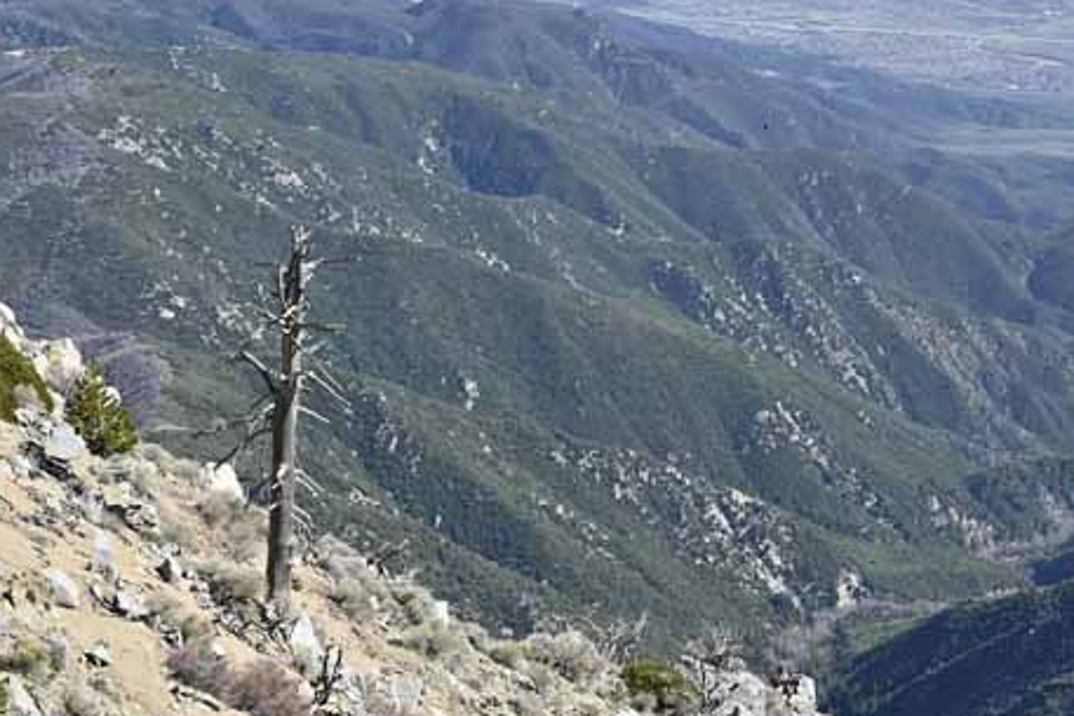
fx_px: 2298
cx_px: 799
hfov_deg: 26.0
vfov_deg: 17.7
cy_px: 324
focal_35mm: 77
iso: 100
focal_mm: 44
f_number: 5.6
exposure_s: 1/640
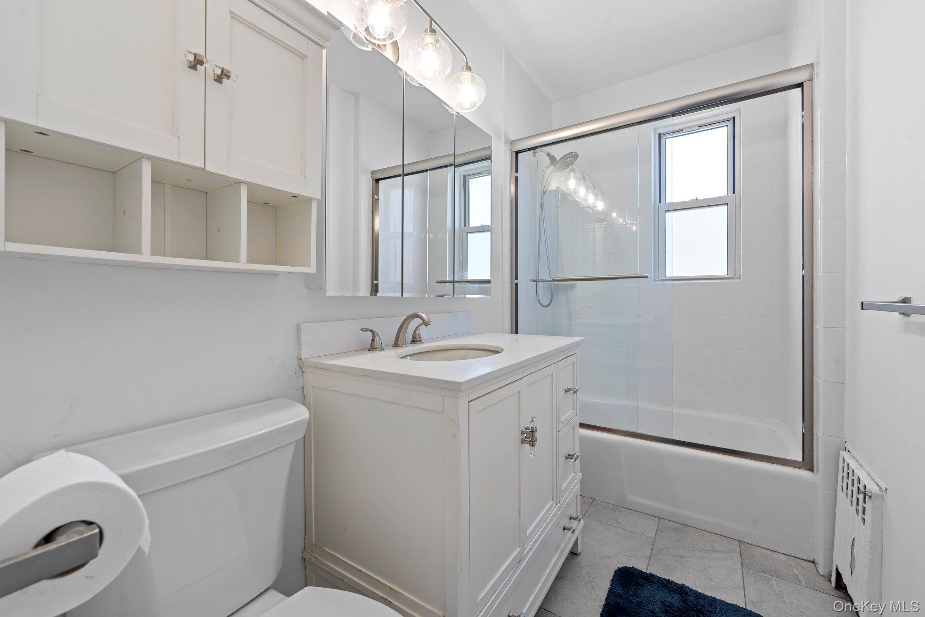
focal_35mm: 14
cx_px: 462
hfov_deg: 104.3
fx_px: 360
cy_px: 308
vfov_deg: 81.2
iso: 250
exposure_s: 1/4
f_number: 10
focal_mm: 14
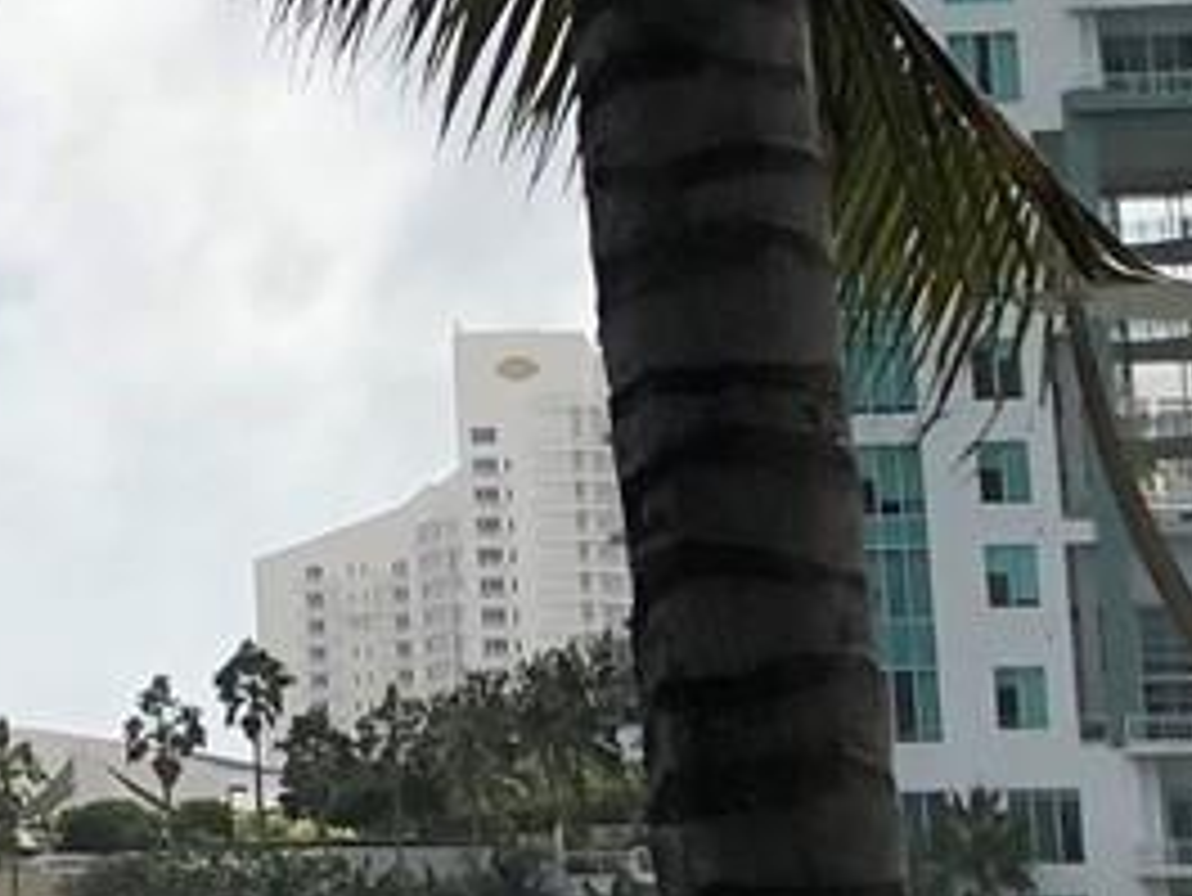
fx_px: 5822
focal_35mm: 169
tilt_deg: +13.6
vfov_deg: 8.6
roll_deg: -0.1
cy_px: -338
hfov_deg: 11.2
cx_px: -576
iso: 20
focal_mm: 3.99
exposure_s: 1/3040
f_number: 1.8
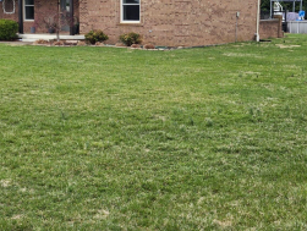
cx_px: 163
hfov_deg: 31.6
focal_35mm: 61
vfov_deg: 24.0
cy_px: 84
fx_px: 542
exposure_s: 1/1429
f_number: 1.8
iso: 25
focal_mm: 5.4
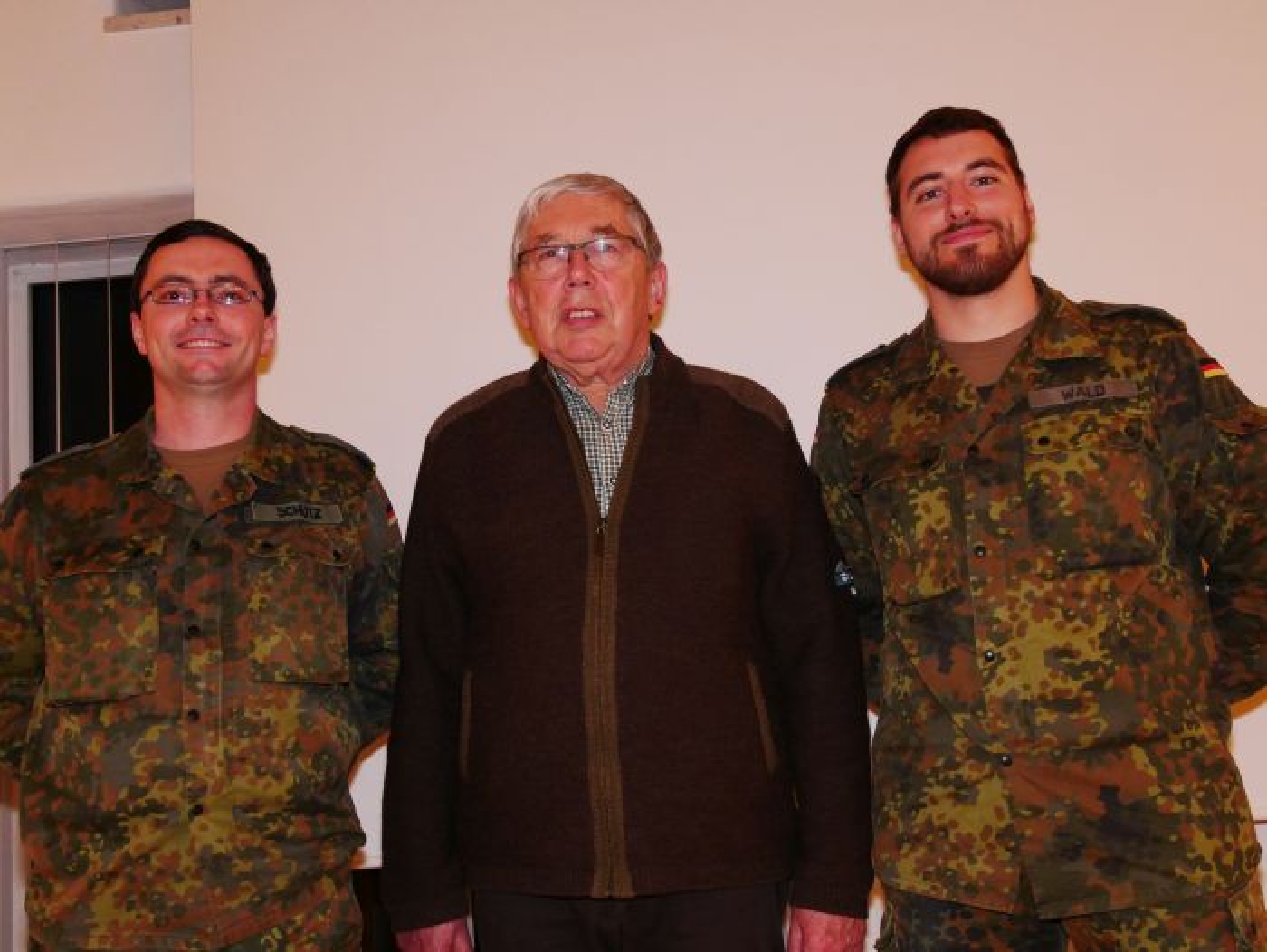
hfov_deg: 48.9
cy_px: 476
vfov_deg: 37.8
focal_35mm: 38
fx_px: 1392
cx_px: 634
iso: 1600
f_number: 5
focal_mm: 19
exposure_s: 1/50
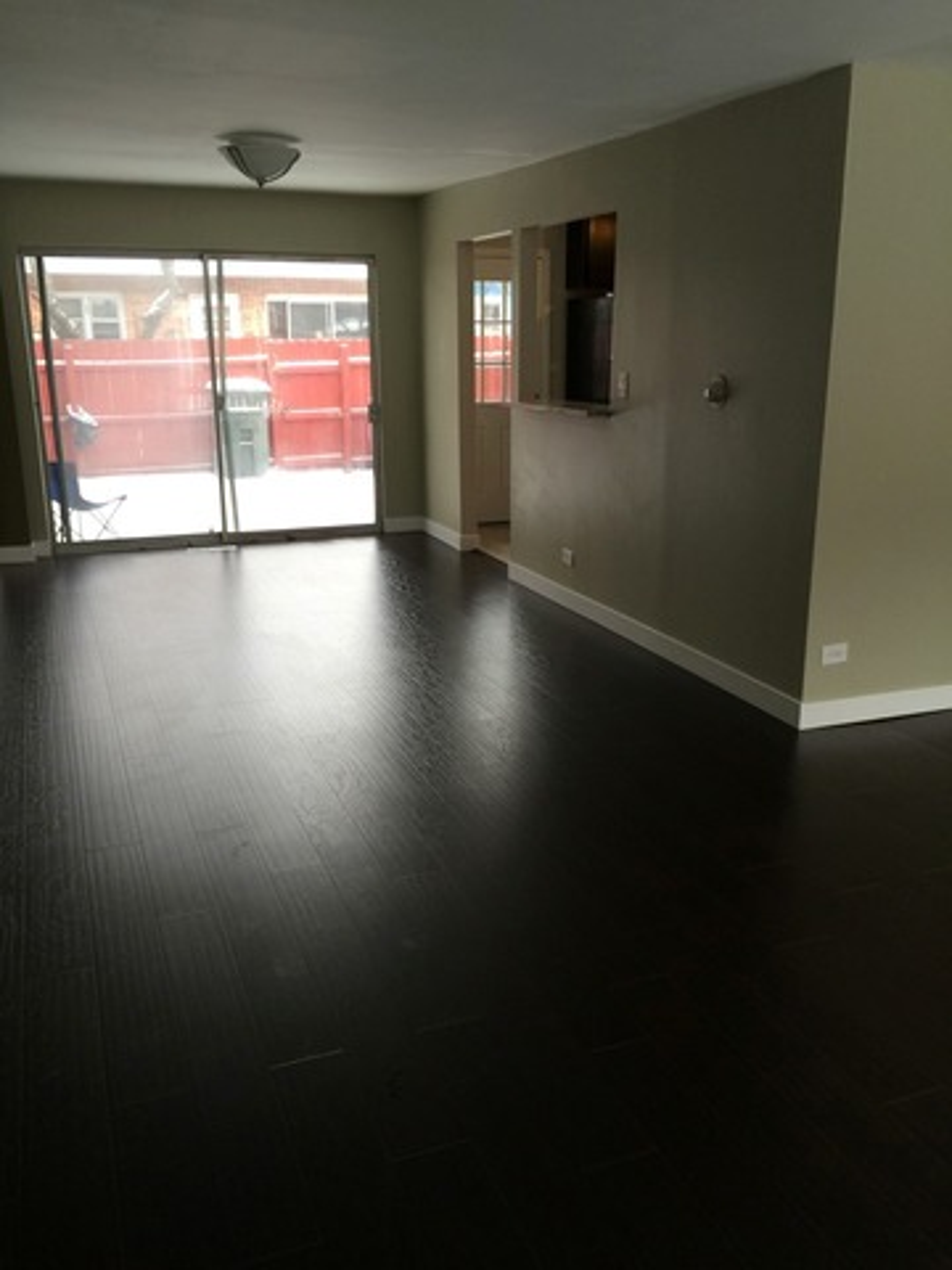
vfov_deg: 61.7
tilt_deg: -14.5
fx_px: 1063
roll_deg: +0.4
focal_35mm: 29
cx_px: 476
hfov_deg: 48.2
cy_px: 635
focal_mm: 4.15
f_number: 2.2
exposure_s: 1/40
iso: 32
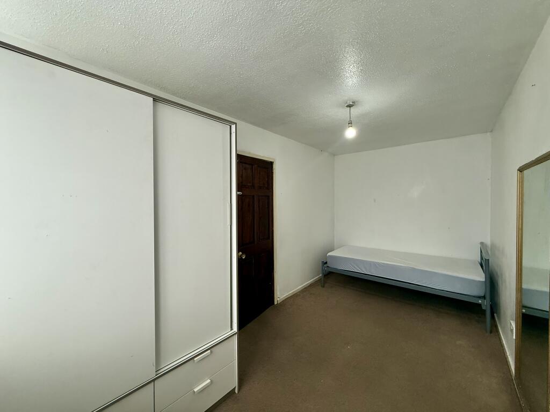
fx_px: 222
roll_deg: +0.1
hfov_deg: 102.1
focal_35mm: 14
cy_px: 206
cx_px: 275
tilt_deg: -1.2
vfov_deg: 85.7
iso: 200
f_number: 2.2
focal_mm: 2.22
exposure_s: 1/99
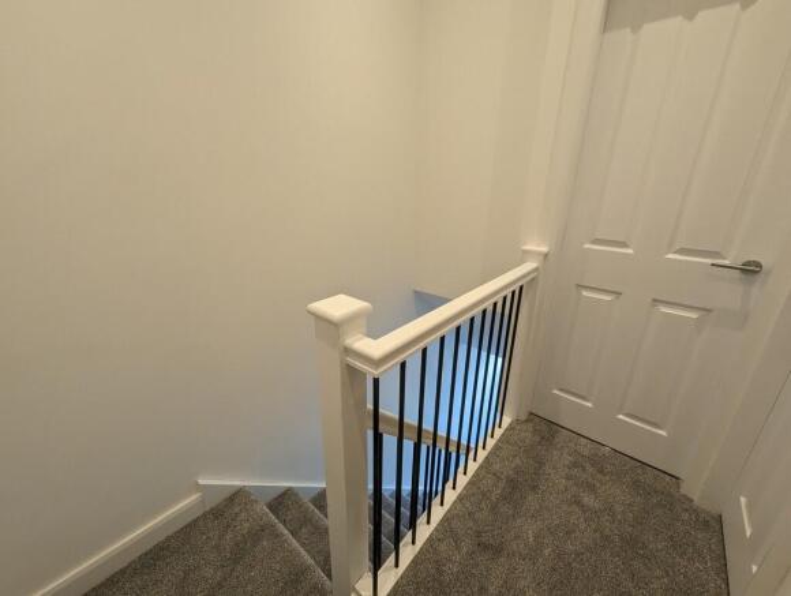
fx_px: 298
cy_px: 298
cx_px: 396
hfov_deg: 106.1
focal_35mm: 13
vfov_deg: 90.1
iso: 161
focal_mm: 1.95
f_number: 2.2
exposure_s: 1/100
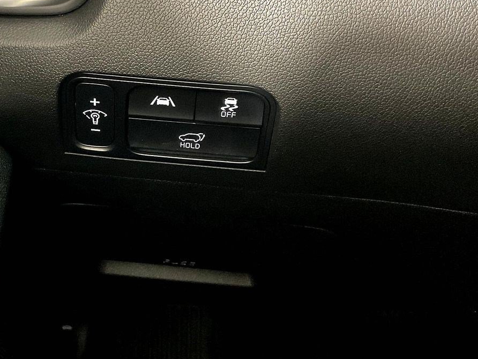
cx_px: 103
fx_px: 718
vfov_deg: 27.8
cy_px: 116
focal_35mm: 52
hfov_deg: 35.7
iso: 500
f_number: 1.8
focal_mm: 3
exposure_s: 1/24
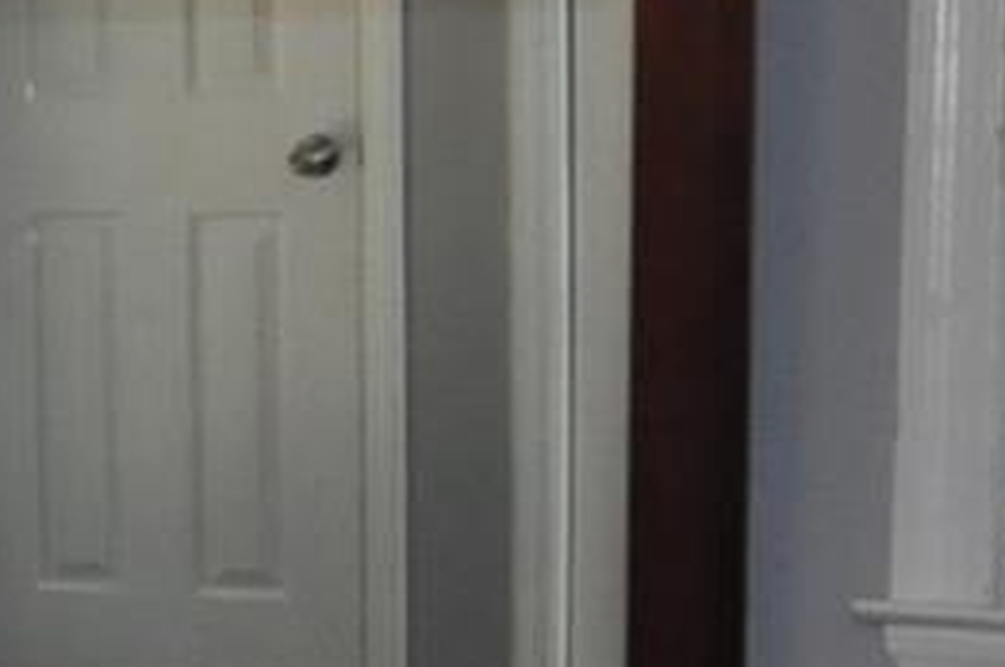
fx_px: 4573
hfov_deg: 9.4
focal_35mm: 164
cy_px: 533
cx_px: -2140
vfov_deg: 8.3
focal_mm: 14
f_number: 6.3
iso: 1250
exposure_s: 1/60
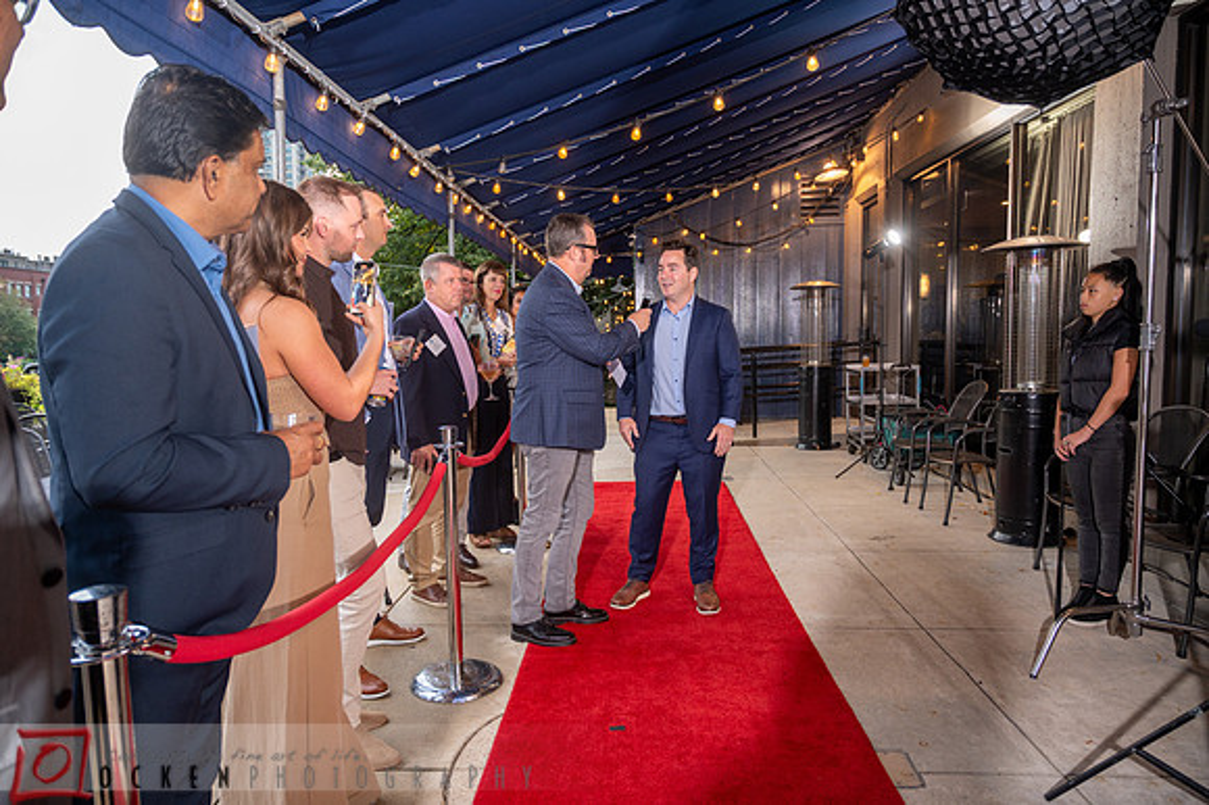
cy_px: 402
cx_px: 604
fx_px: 806
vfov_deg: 53.1
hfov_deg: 73.8
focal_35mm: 24
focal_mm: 24
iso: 800
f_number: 4
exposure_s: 1/125
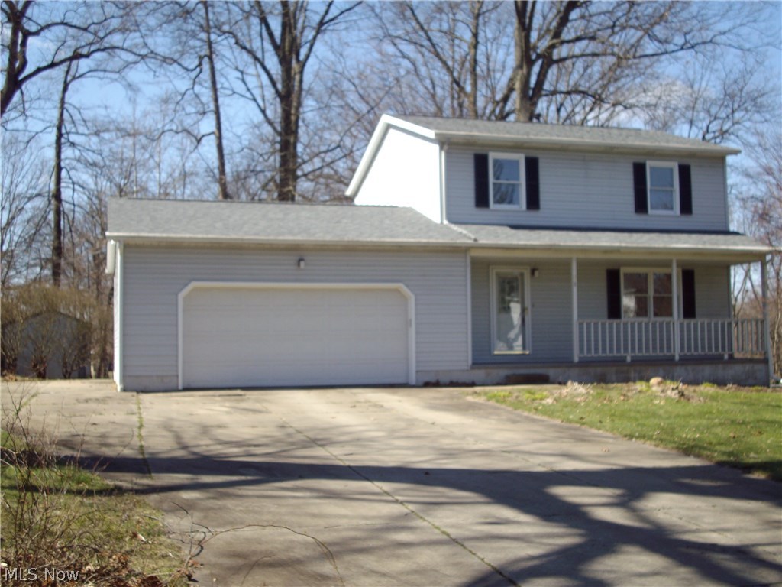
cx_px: 391
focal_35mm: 46
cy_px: 294
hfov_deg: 41.2
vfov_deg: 31.5
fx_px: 1039
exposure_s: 1/500
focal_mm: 7.6
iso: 80
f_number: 3.1
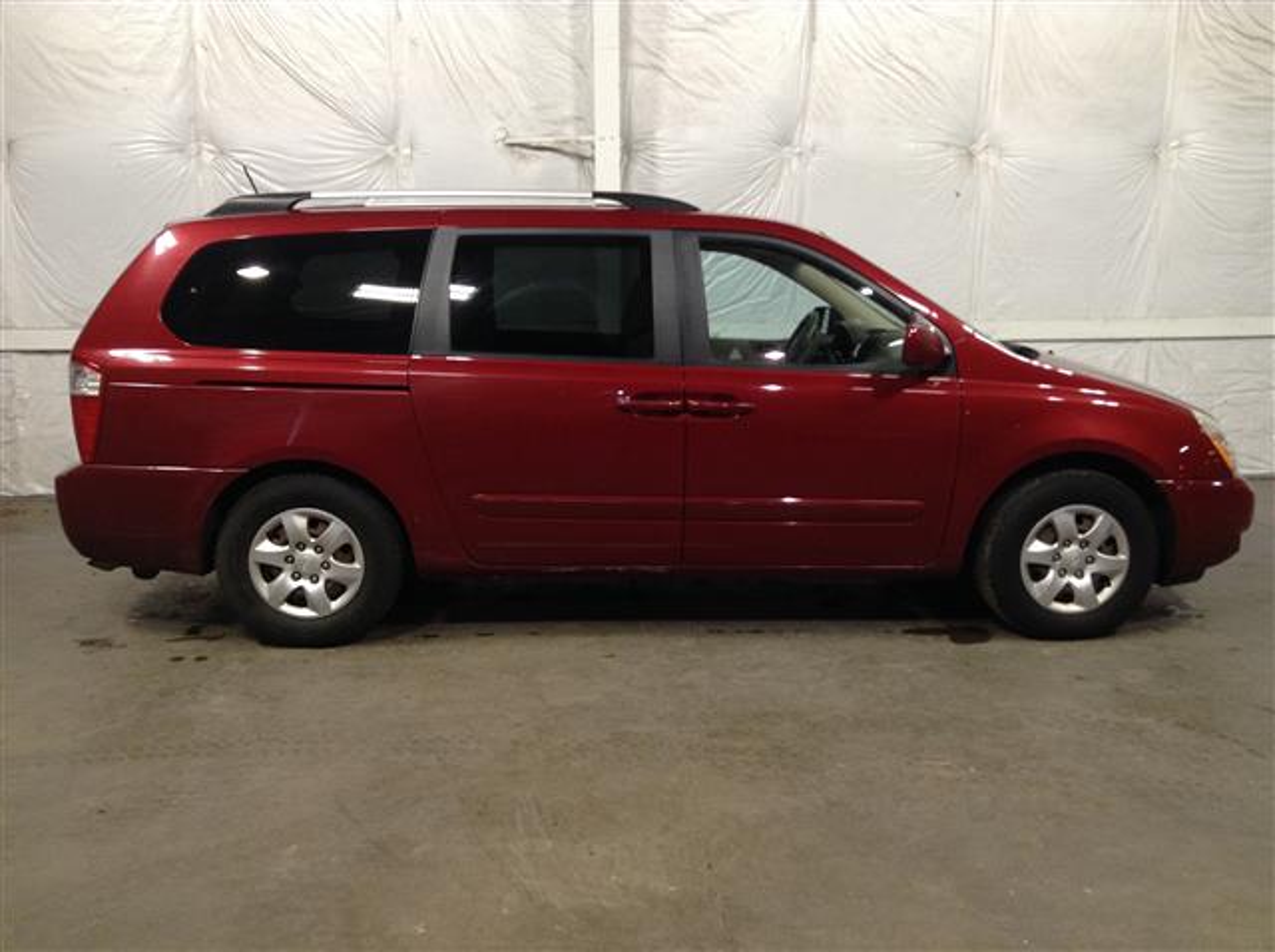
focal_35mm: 33
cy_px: 476
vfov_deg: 42.8
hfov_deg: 55.4
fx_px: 1214
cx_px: 638
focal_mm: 3.3
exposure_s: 1/24
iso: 64
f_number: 2.4
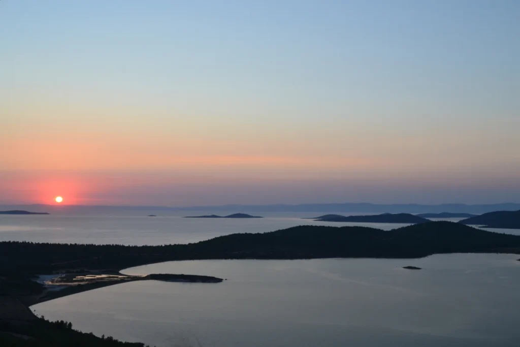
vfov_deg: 34.2
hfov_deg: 49.5
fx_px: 563
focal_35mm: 39
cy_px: 174
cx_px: 260
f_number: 9
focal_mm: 26
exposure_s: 1/125
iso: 400
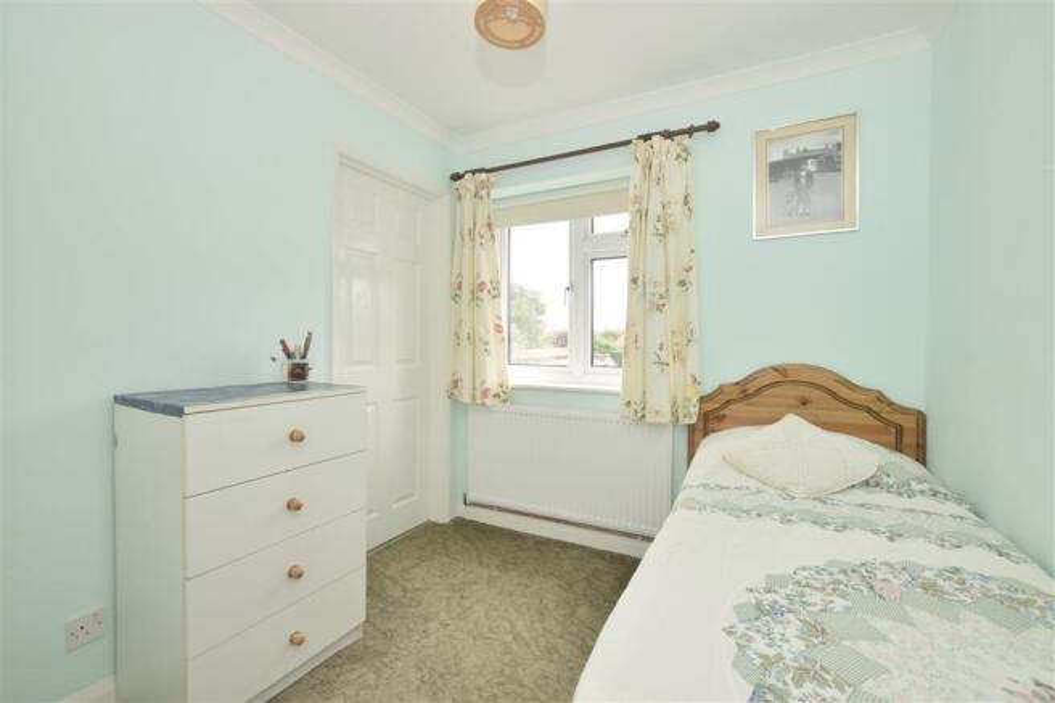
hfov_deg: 100.4
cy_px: 352
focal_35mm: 15
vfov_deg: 77.3
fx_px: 439
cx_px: 528
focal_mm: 10
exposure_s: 1/125
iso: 500
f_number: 9
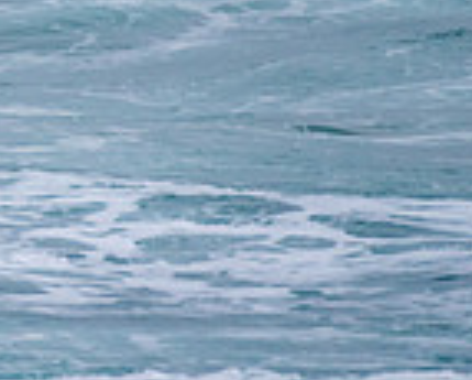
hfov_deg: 0.8
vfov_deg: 0.7
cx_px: -358
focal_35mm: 2328
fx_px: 32587
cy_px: -285
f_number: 5.6
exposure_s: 1/1250
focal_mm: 500
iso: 500
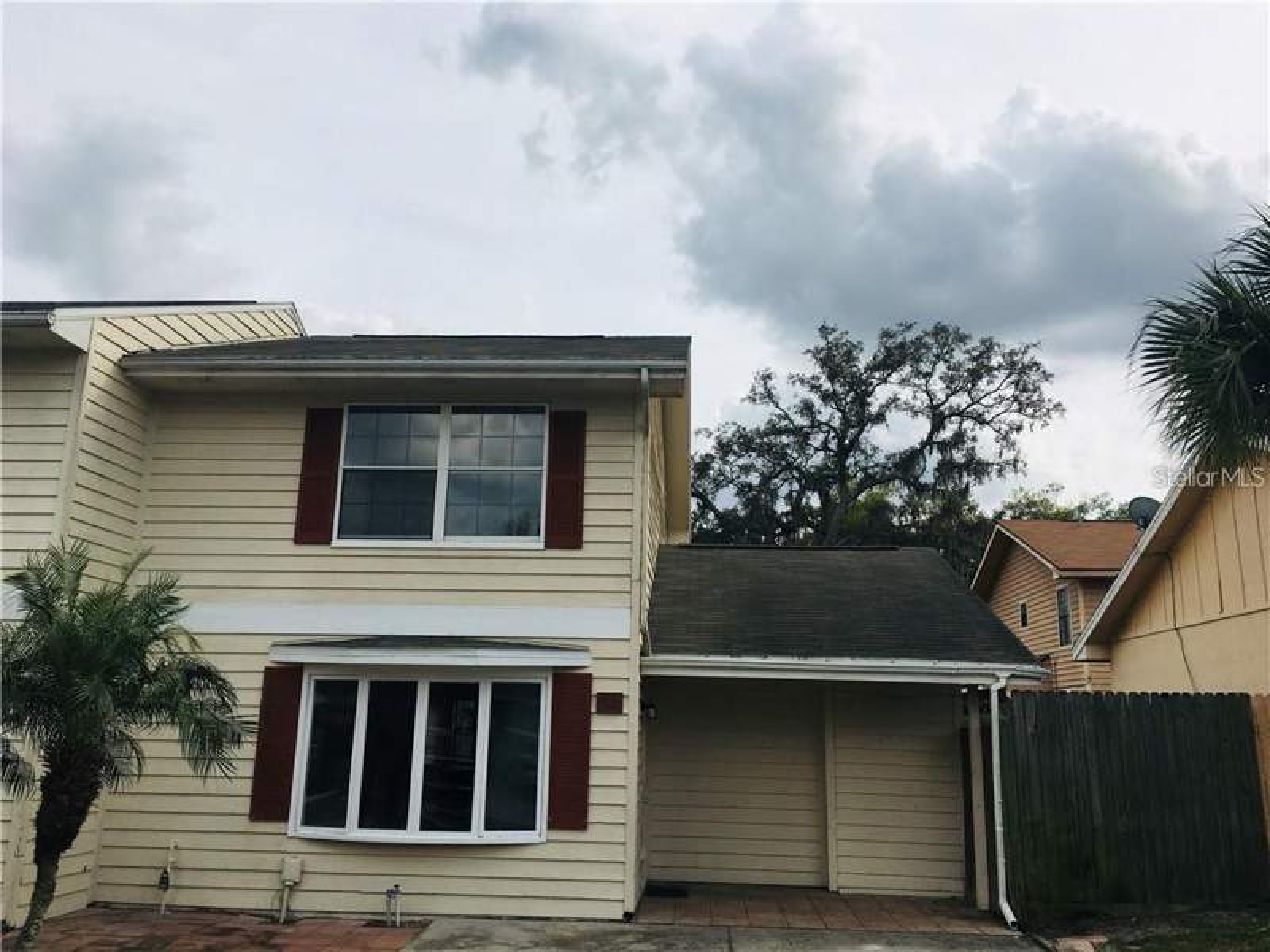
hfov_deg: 61.7
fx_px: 1064
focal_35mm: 29
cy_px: 476
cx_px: 635
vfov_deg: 48.2
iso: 25
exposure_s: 1/1789
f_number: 2.2
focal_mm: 4.15
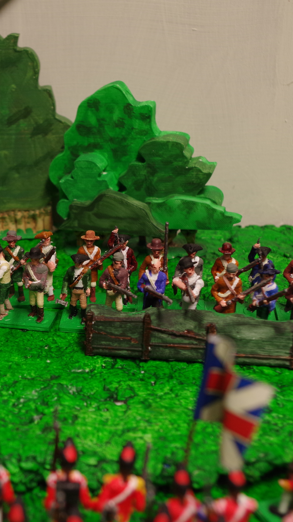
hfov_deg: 20.8
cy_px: 260
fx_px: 787
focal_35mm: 57
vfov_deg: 36.6
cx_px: 55
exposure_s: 1/60
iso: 400
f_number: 5
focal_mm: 24.38
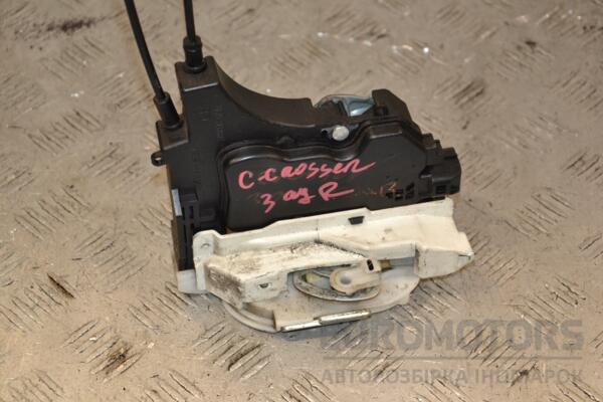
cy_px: 201
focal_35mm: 105
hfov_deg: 19.5
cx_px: 302
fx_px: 1759
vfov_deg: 13.0
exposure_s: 1/200
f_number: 6.3
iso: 800
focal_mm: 70
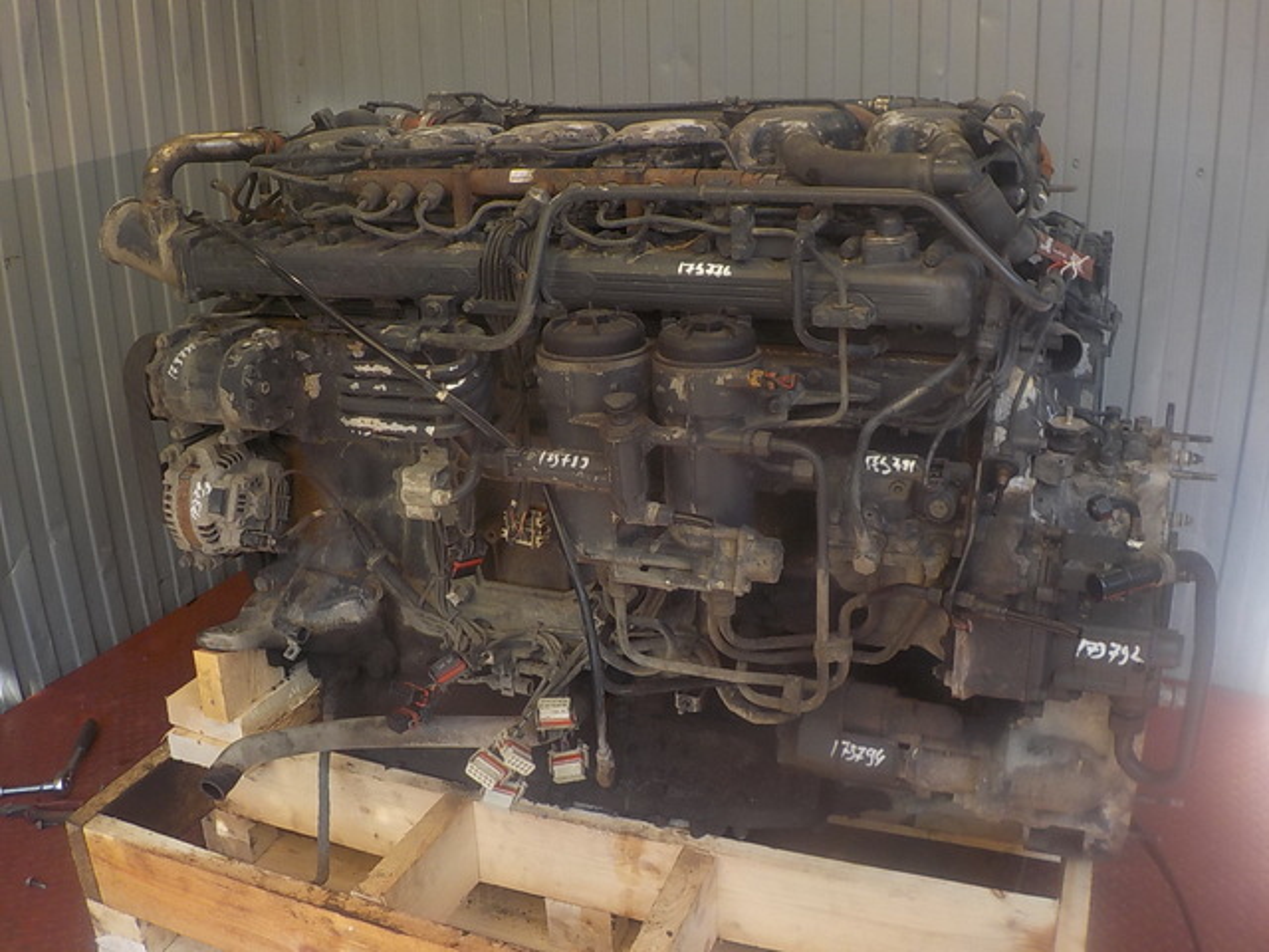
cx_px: 634
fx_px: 1100
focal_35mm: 30
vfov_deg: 46.8
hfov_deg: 60.0
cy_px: 476
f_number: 3.3
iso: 125
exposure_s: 1/100
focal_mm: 4.1
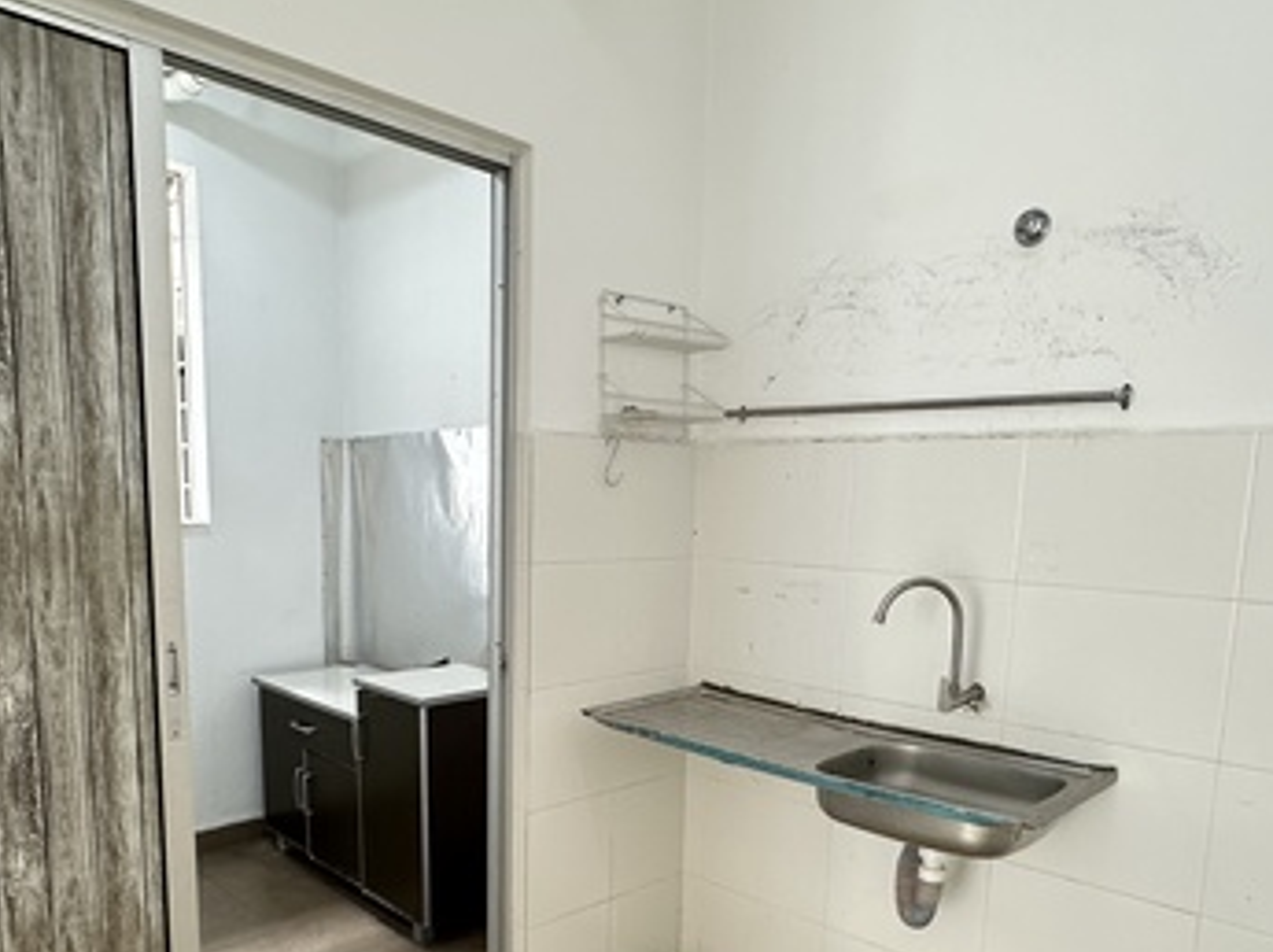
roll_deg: -1.5
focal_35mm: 26
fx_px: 955
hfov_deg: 67.3
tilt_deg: -7.8
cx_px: 616
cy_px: 638
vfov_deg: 51.9
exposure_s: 1/99
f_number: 2.2
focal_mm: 2.22
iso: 160
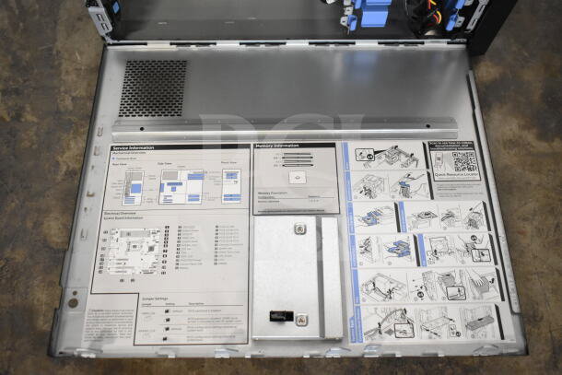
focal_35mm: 34
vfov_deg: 38.4
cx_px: 281
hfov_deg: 55.1
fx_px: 539
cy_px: 188
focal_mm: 23
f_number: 3.8
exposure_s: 1/40
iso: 2800
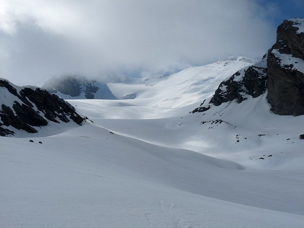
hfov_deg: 38.9
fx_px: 430
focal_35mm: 49
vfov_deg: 29.7
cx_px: 152
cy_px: 114
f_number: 8
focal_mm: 8.7
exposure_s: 1/1000
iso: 100
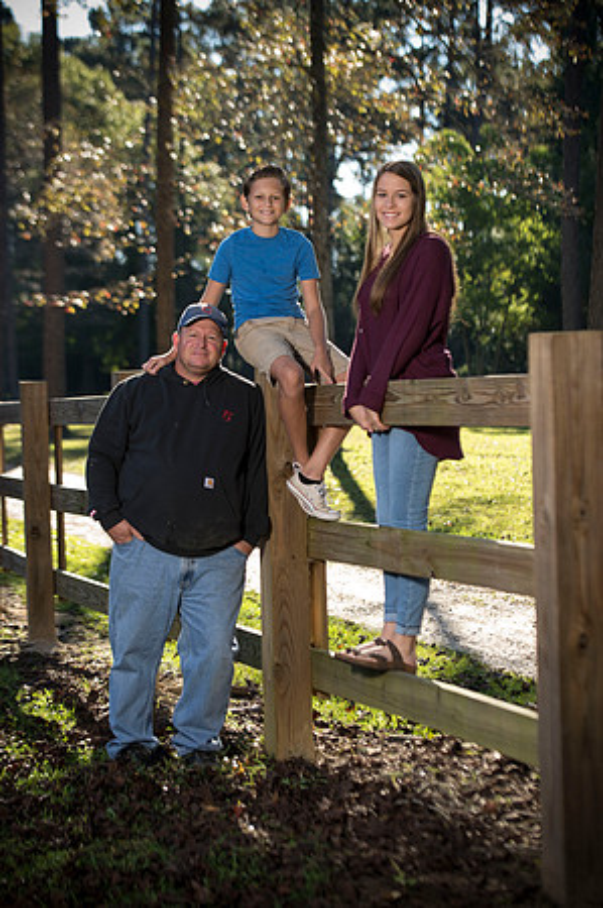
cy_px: 454
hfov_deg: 15.2
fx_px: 2266
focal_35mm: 90
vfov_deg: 22.6
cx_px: 302
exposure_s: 1/125
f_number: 4
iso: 50
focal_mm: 90
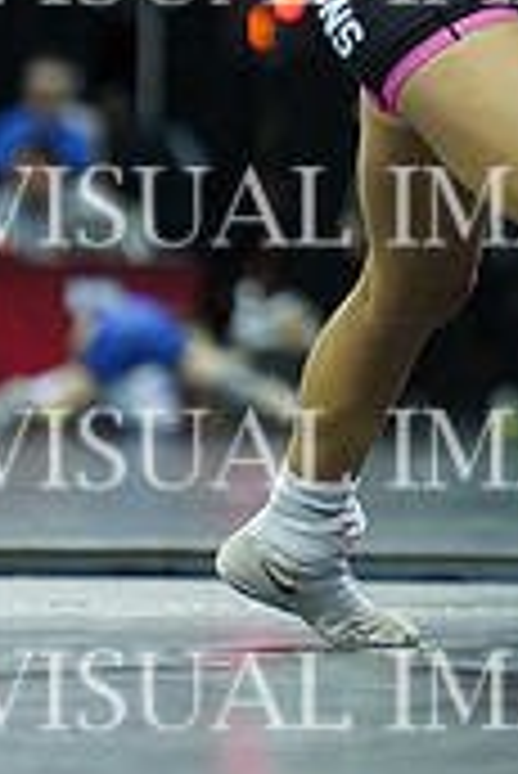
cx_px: 741
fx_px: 10898
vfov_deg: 4.1
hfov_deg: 2.7
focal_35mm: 506
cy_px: 86
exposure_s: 1/1250
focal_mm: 150
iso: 6400
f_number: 2.8
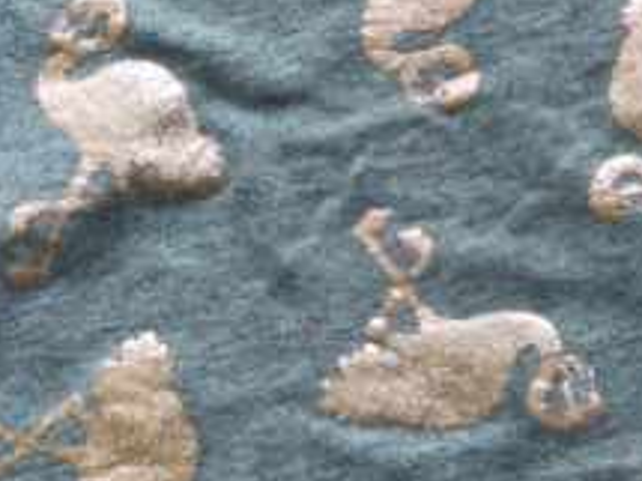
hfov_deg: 17.1
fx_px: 1983
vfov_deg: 13.2
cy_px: -185
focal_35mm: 107
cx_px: 887
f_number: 1.6
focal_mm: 6.2
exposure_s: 1/50
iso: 250
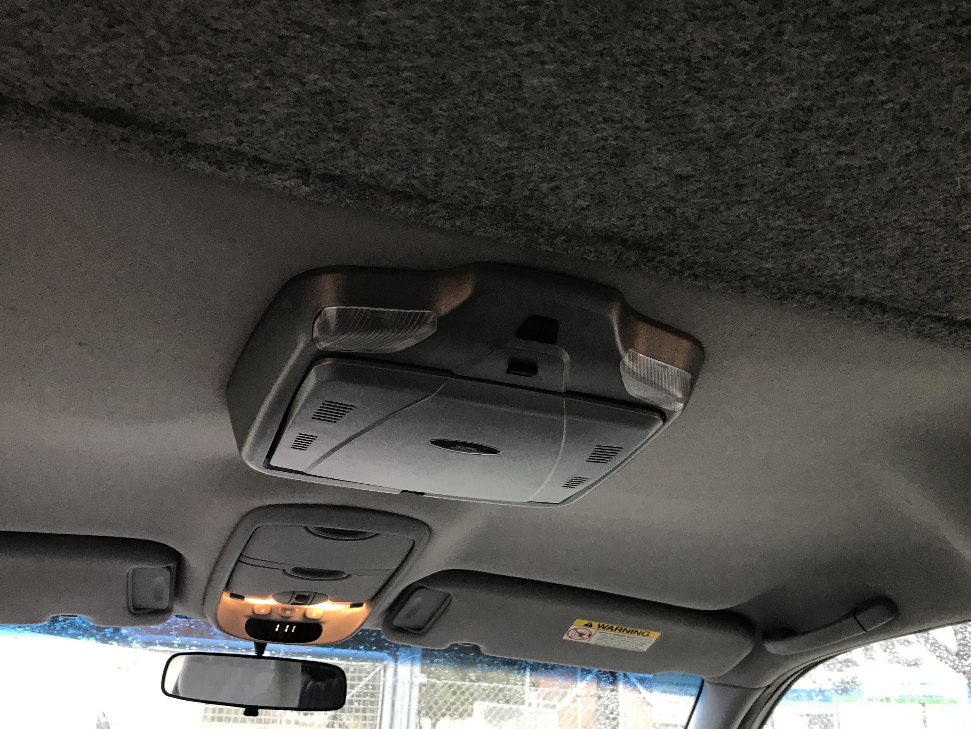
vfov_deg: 41.6
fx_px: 954
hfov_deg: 54.0
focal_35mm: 34
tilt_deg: +17.6
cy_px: 430
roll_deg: -3.0
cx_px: 492
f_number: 1.8
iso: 40
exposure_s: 1/33
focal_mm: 3.99
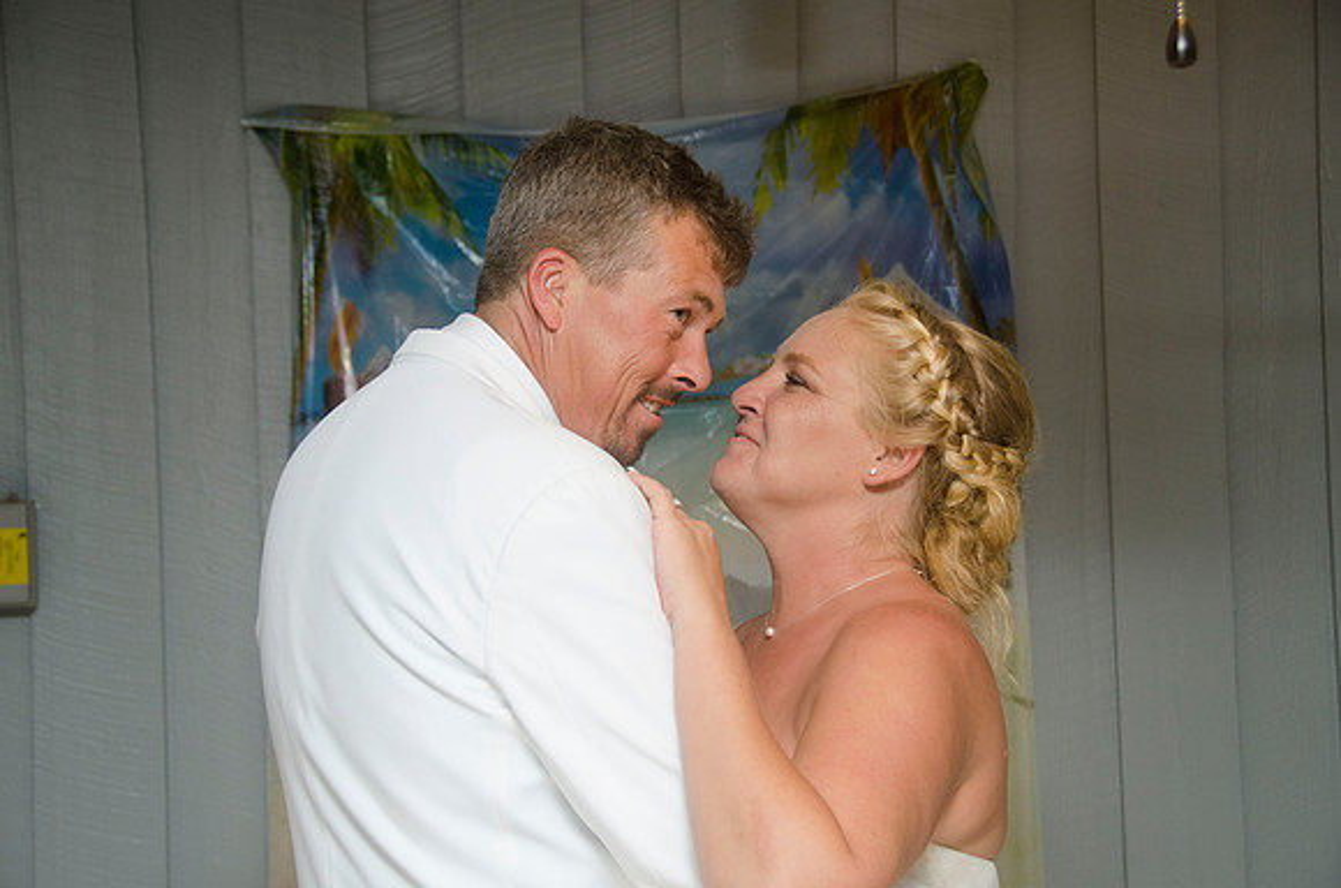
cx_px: 670
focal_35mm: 69
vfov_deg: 19.6
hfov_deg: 29.3
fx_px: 2565
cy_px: 444
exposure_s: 1/60
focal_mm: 46
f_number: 5.6
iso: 400
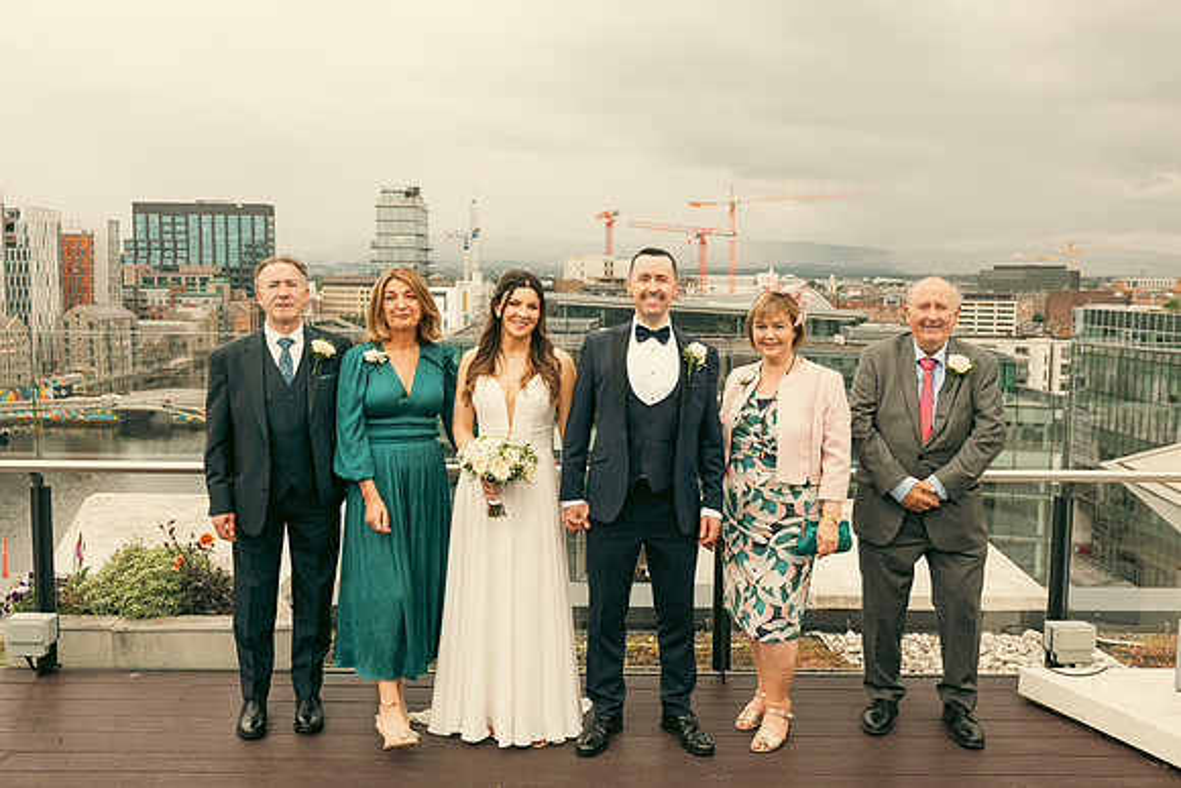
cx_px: 590
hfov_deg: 58.7
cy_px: 394
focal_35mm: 32
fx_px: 1050
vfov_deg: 41.1
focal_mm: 32
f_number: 6.3
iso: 320
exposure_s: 1/250
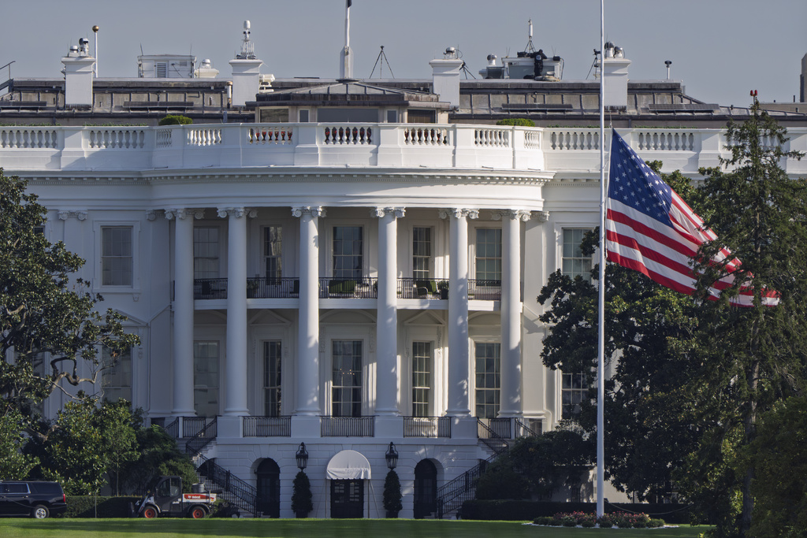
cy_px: 269
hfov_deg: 2.7
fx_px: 17217
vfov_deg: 1.8
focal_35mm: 768
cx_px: 404
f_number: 11
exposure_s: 1/1250
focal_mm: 512
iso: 1000
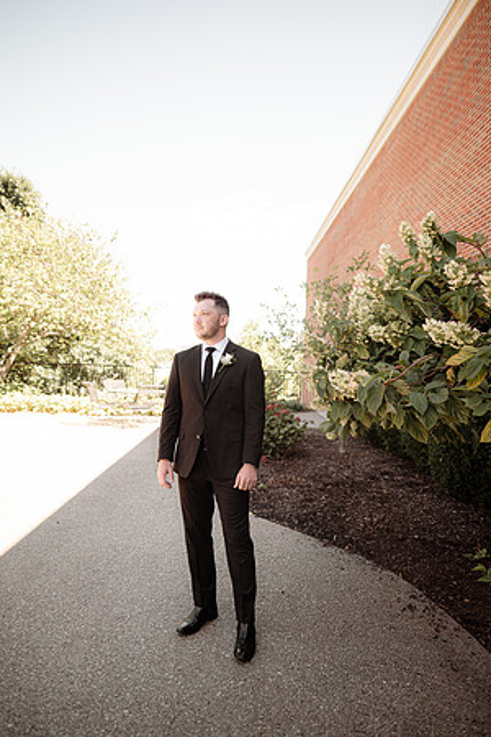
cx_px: 246
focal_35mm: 24
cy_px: 368
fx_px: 491
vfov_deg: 73.7
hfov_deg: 53.1
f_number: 2.2
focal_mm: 24
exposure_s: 1/500
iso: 125
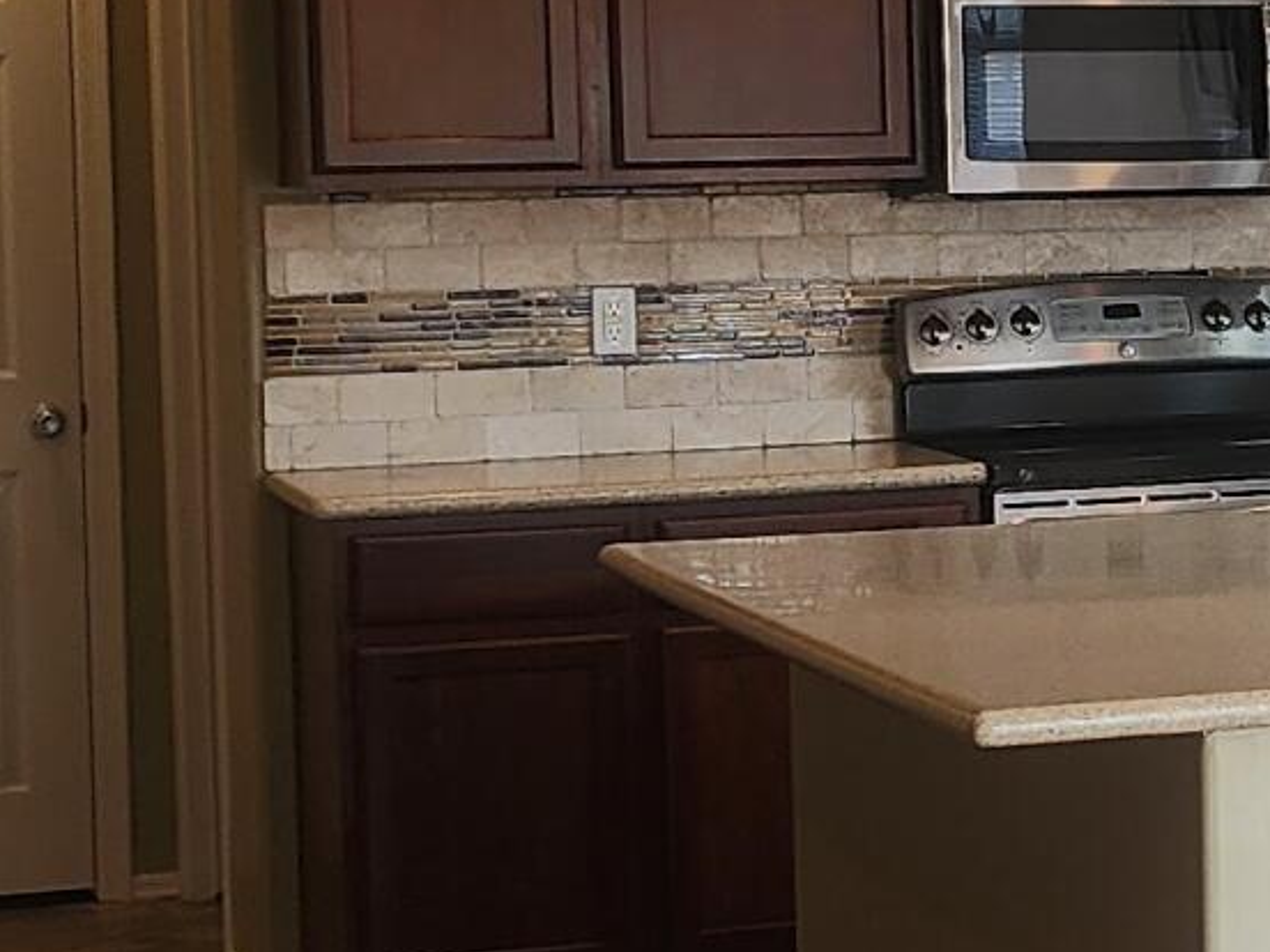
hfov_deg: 14.6
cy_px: 352
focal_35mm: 125
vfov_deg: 11.8
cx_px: 1976
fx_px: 4586
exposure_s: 1/120
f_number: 1.8
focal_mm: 6.4
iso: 80
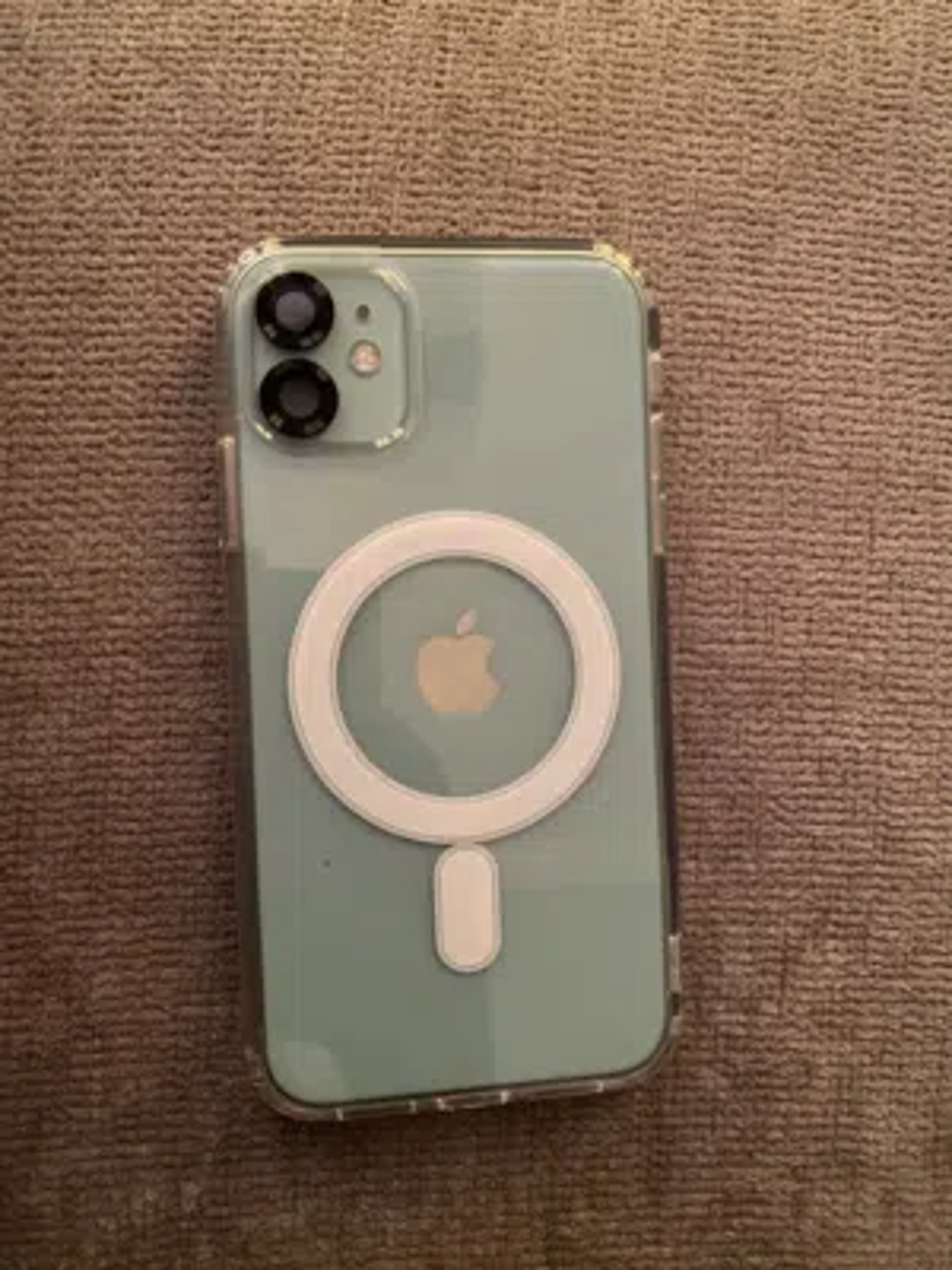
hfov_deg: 54.9
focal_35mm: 25
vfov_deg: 69.4
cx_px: 476
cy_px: 635
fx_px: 917
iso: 500
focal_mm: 4.25
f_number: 1.8
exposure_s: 1/12
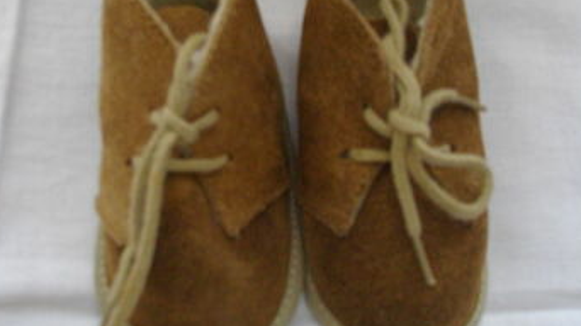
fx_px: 755
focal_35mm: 49
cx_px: 277
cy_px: 151
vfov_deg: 24.4
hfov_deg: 42.1
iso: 312
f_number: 2.9
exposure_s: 1/50
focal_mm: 5.7
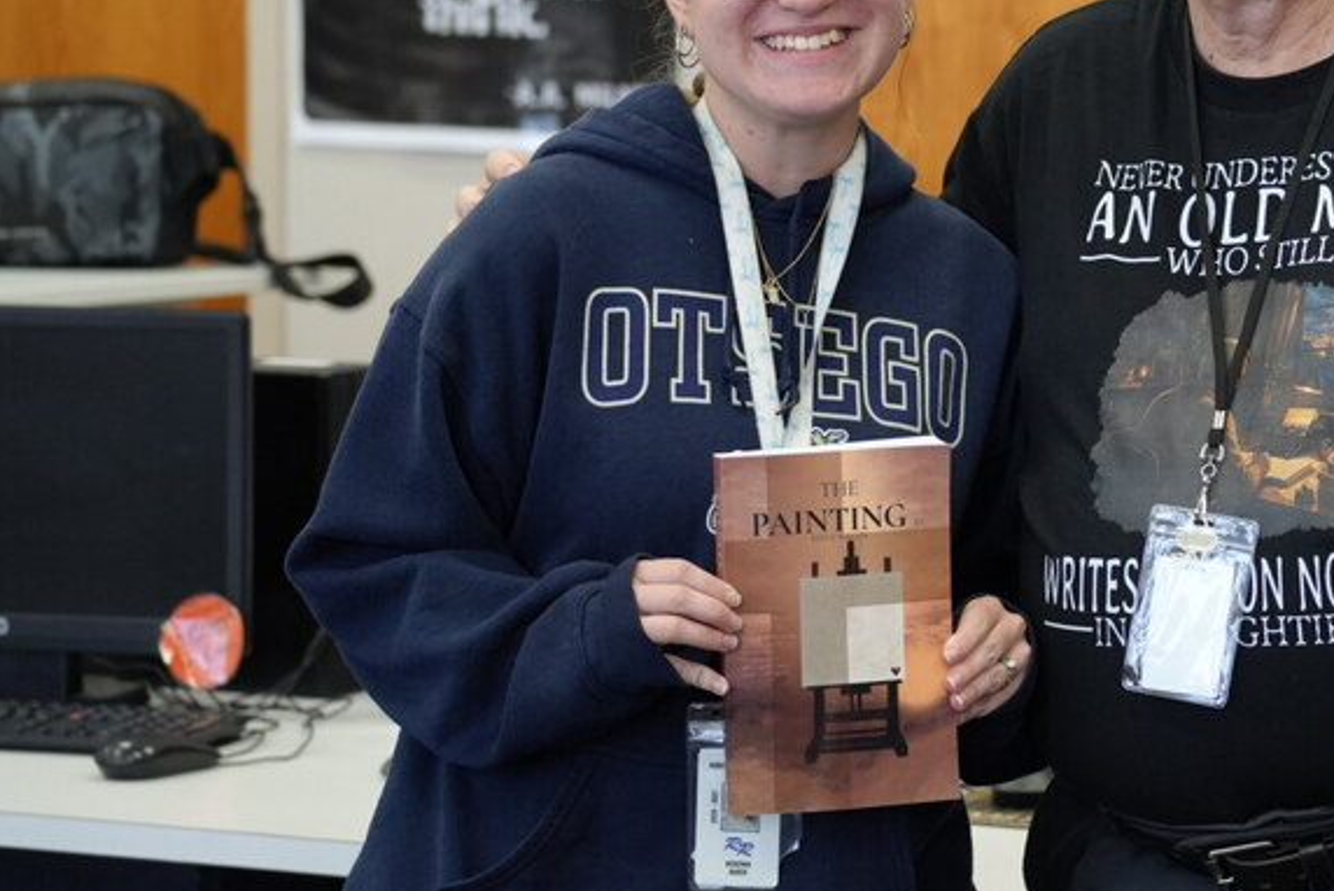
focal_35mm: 170
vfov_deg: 8.1
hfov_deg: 12.0
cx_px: 1115
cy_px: 194
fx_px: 6302
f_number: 4.5
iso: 2500
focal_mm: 95
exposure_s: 1/160
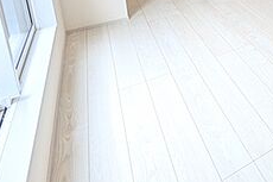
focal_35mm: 38
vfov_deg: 29.1
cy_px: -48
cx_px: 303
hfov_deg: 40.5
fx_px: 288
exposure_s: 1/100
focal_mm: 1.83
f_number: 2.2
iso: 66
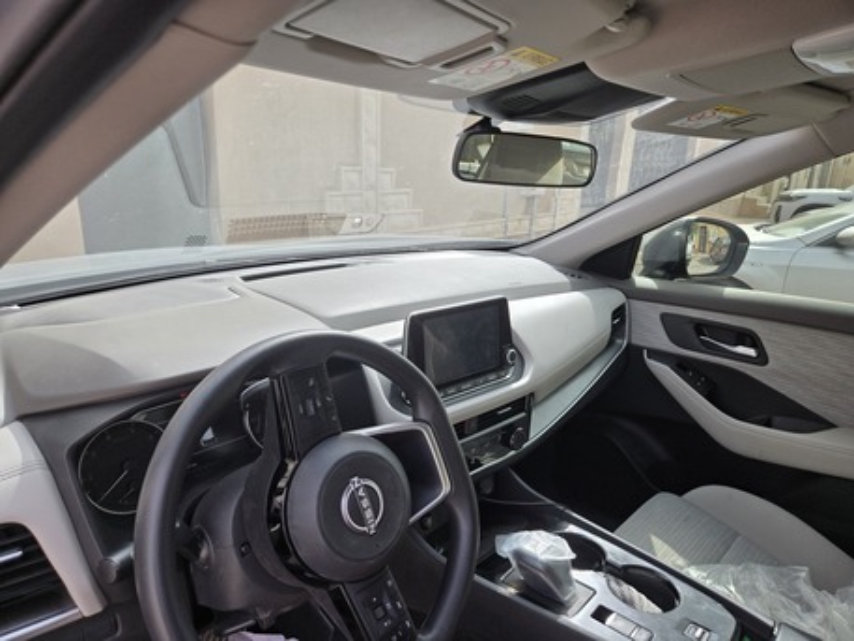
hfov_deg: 73.9
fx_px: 568
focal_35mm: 23
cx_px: 427
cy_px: 320
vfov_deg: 58.9
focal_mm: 5.4
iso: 80
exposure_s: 1/1824
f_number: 1.8
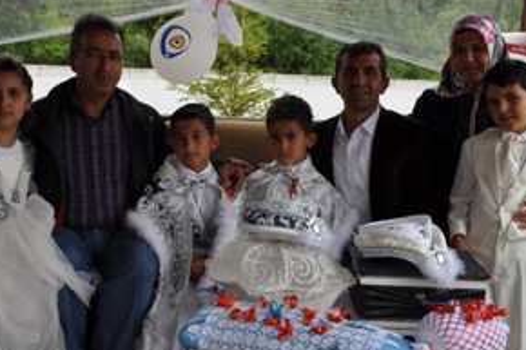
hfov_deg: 38.8
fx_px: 745
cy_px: 169
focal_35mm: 51
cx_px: 219
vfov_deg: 26.5
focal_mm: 22
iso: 200
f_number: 8
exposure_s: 1/250
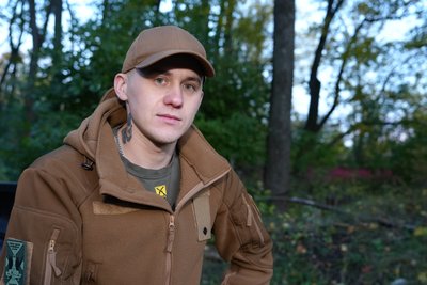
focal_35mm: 35
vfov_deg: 37.9
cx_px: 214
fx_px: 415
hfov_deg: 54.4
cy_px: 142
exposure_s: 1/160
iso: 3200
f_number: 4
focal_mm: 35
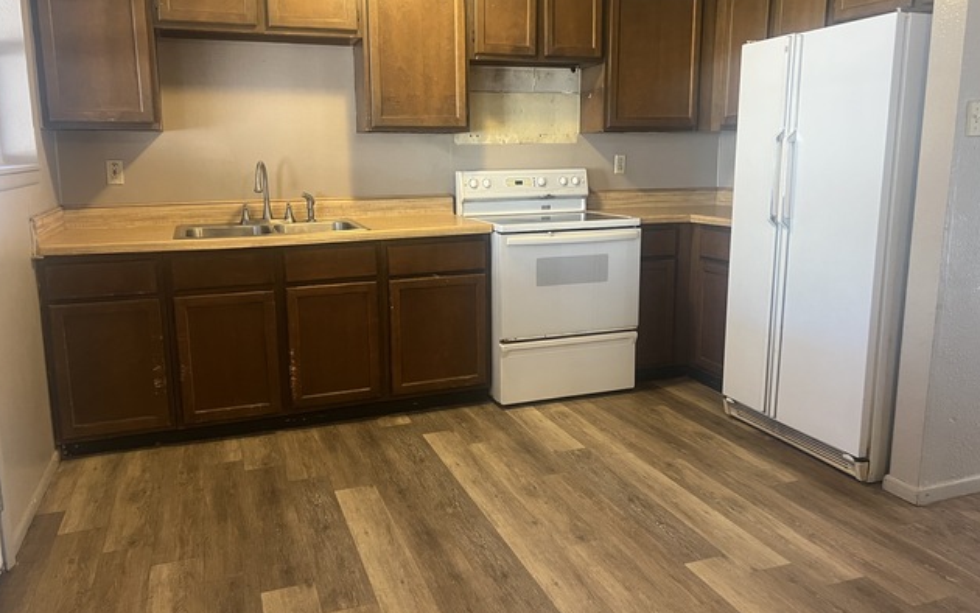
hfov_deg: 66.5
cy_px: 286
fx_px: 748
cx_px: 487
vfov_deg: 44.5
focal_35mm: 28
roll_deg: +0.1
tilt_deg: -10.2
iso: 320
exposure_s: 1/60
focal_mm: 5.7
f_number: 1.5
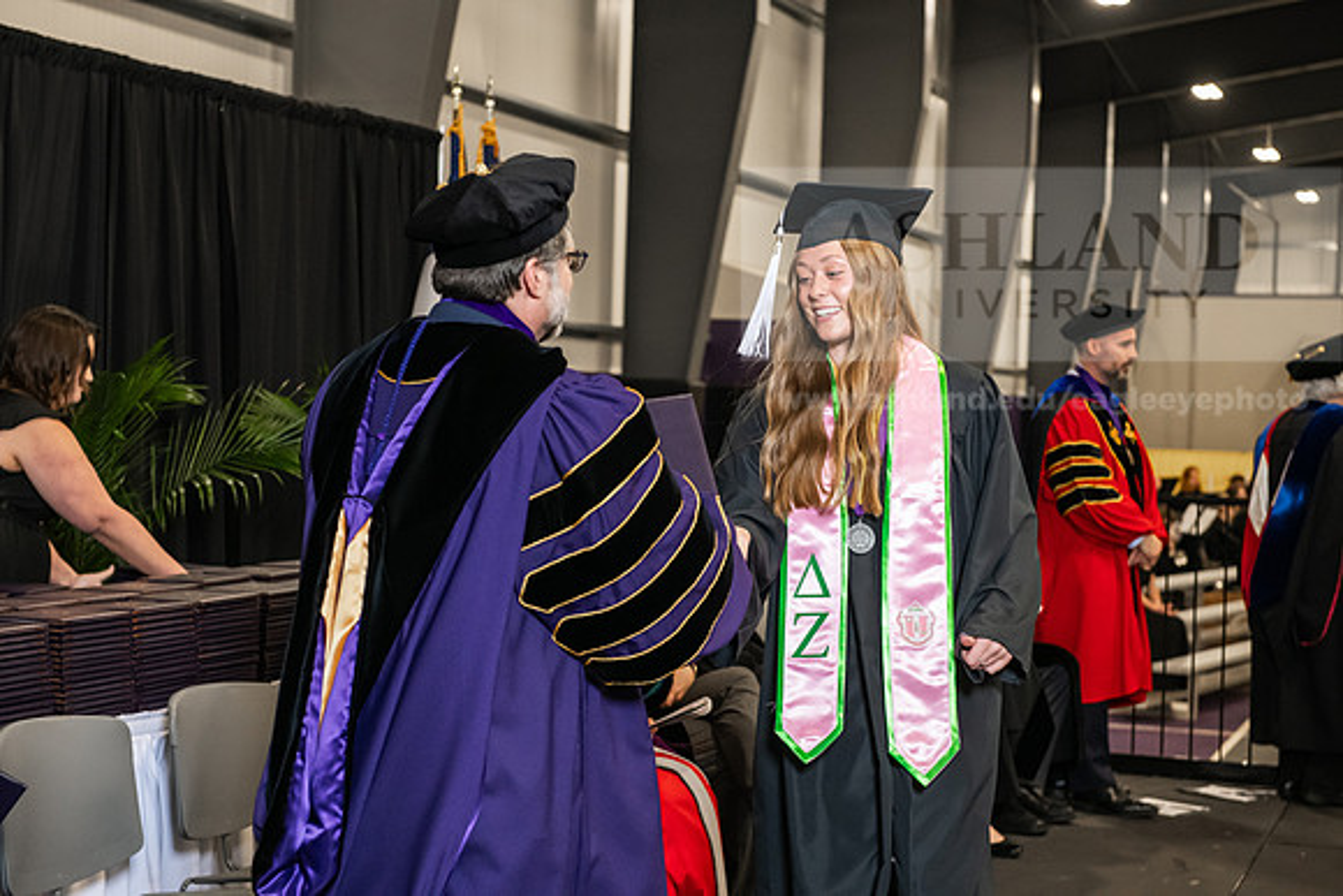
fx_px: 2463
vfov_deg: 20.6
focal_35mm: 66
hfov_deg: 30.5
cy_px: 448
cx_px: 672
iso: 2500
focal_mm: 66
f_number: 5
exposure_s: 1/200
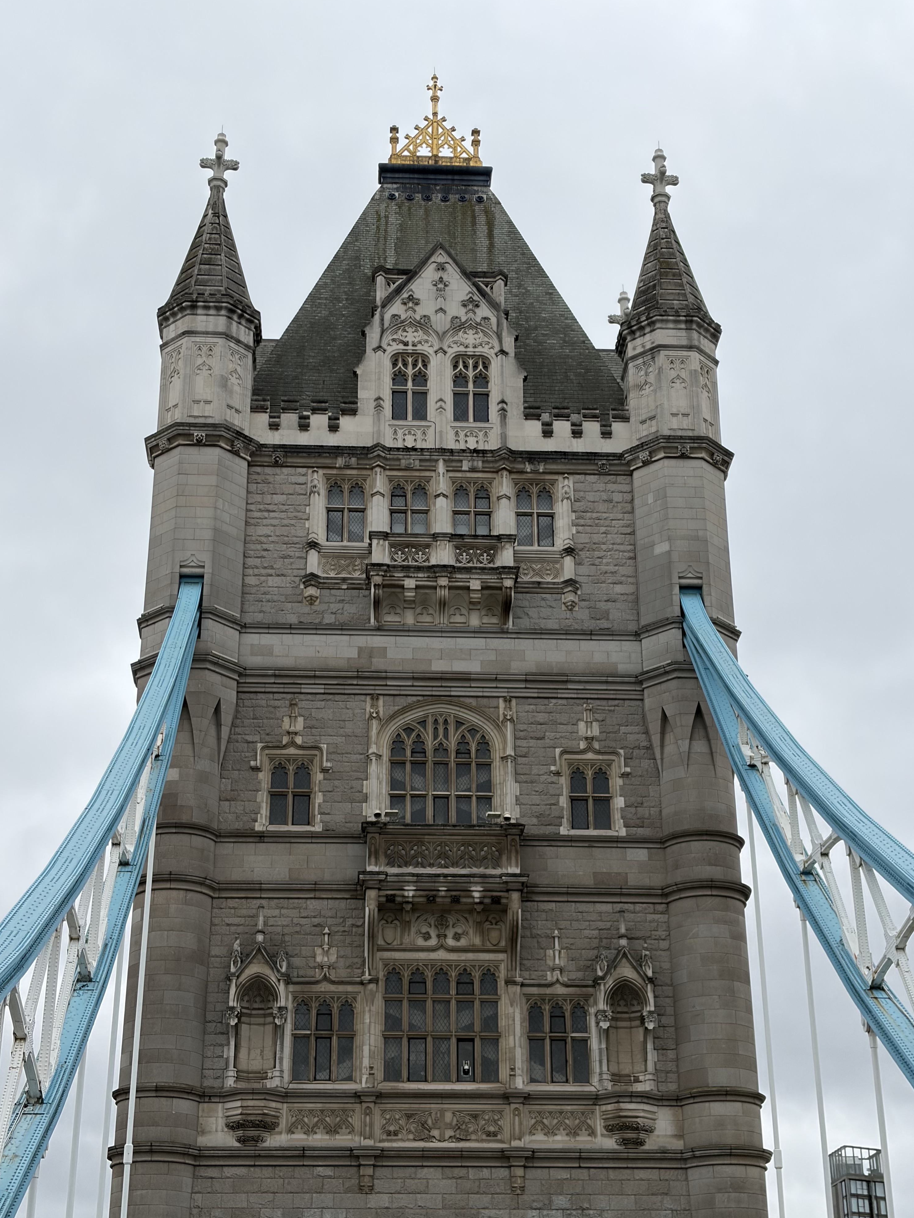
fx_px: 1866
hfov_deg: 27.5
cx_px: 454
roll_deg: -1.2
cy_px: 611
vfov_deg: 36.2
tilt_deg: +25.0
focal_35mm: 53
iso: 50
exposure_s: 1/2865
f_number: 1.6
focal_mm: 5.96
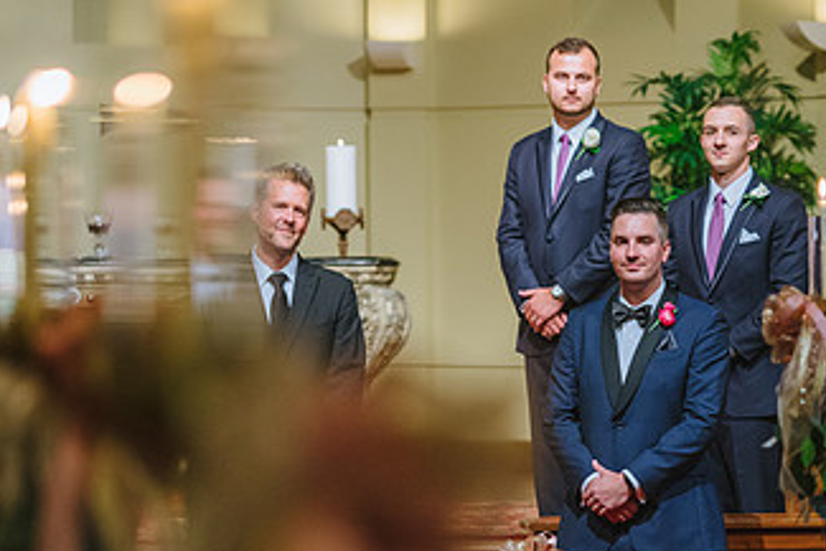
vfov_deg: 6.9
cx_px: 732
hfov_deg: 10.2
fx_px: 4591
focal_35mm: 200
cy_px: 430
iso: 1600
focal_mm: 112
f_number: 2.8
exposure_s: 1/160
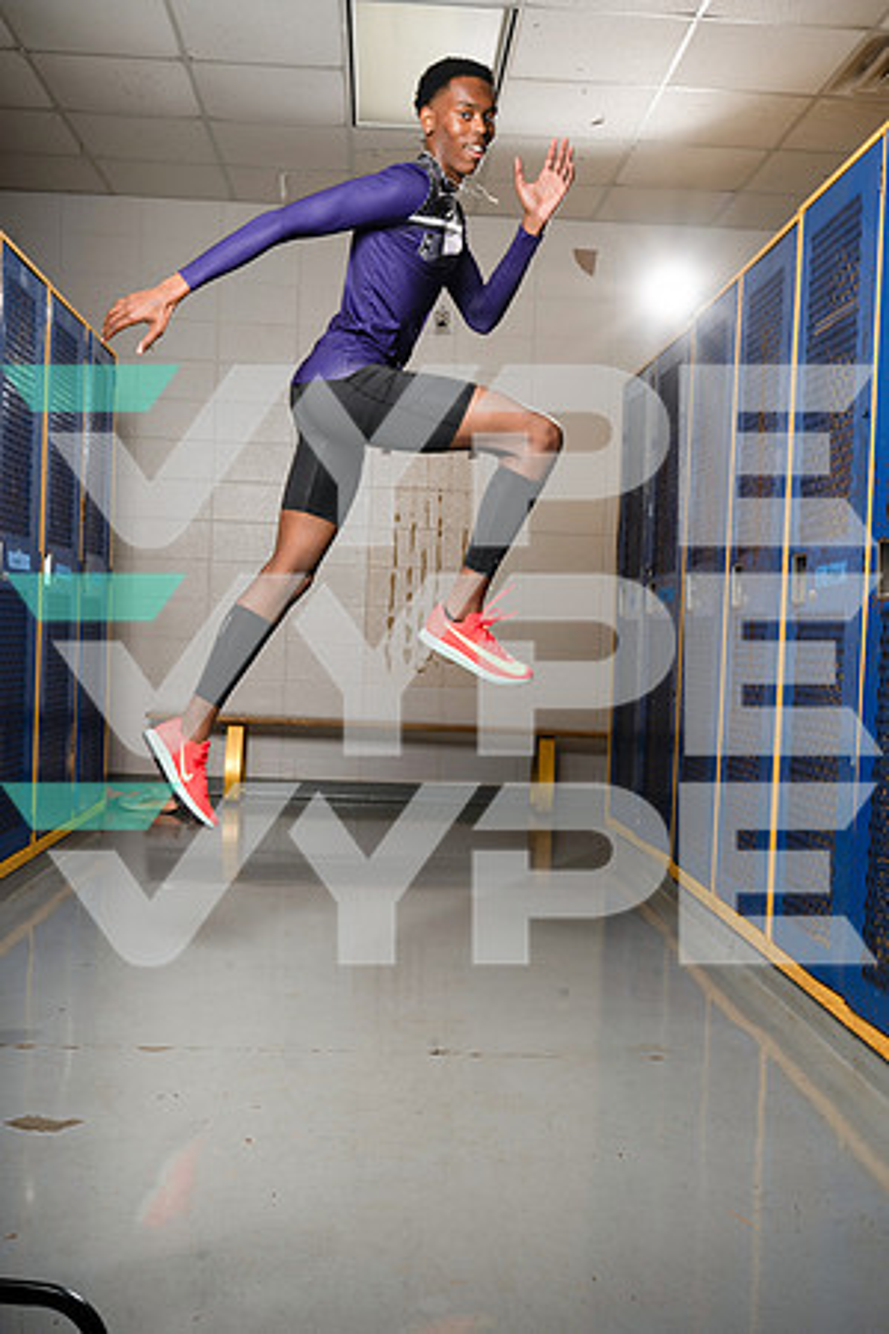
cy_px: 667
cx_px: 444
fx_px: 1370
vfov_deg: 51.9
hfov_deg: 35.9
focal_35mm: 37
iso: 125
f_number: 11
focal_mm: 37
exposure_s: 1/250
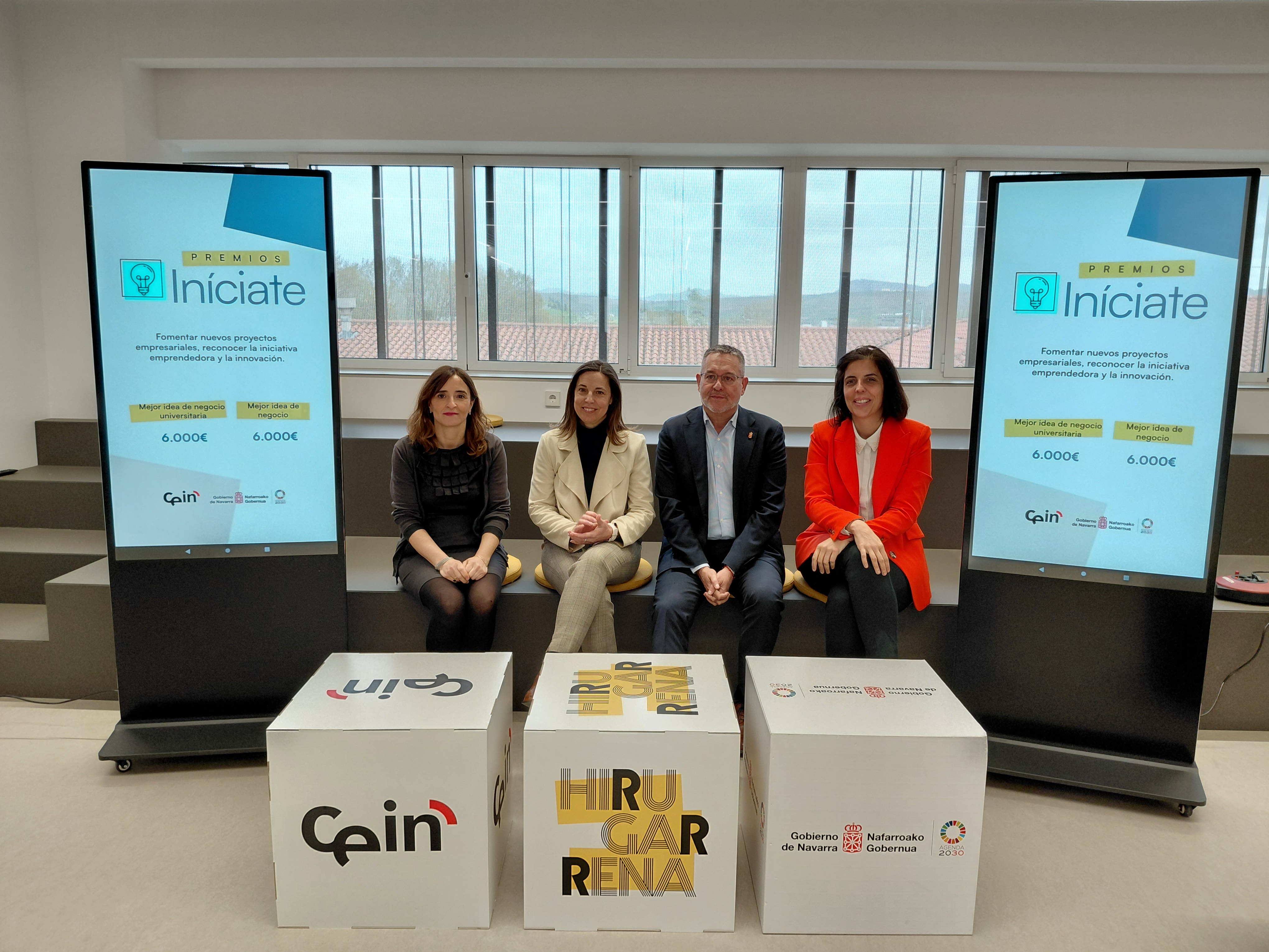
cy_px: 476
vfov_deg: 54.9
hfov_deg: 69.4
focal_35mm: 25
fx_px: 916
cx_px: 634
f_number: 1.8
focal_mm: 4.69
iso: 125
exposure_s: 1/100
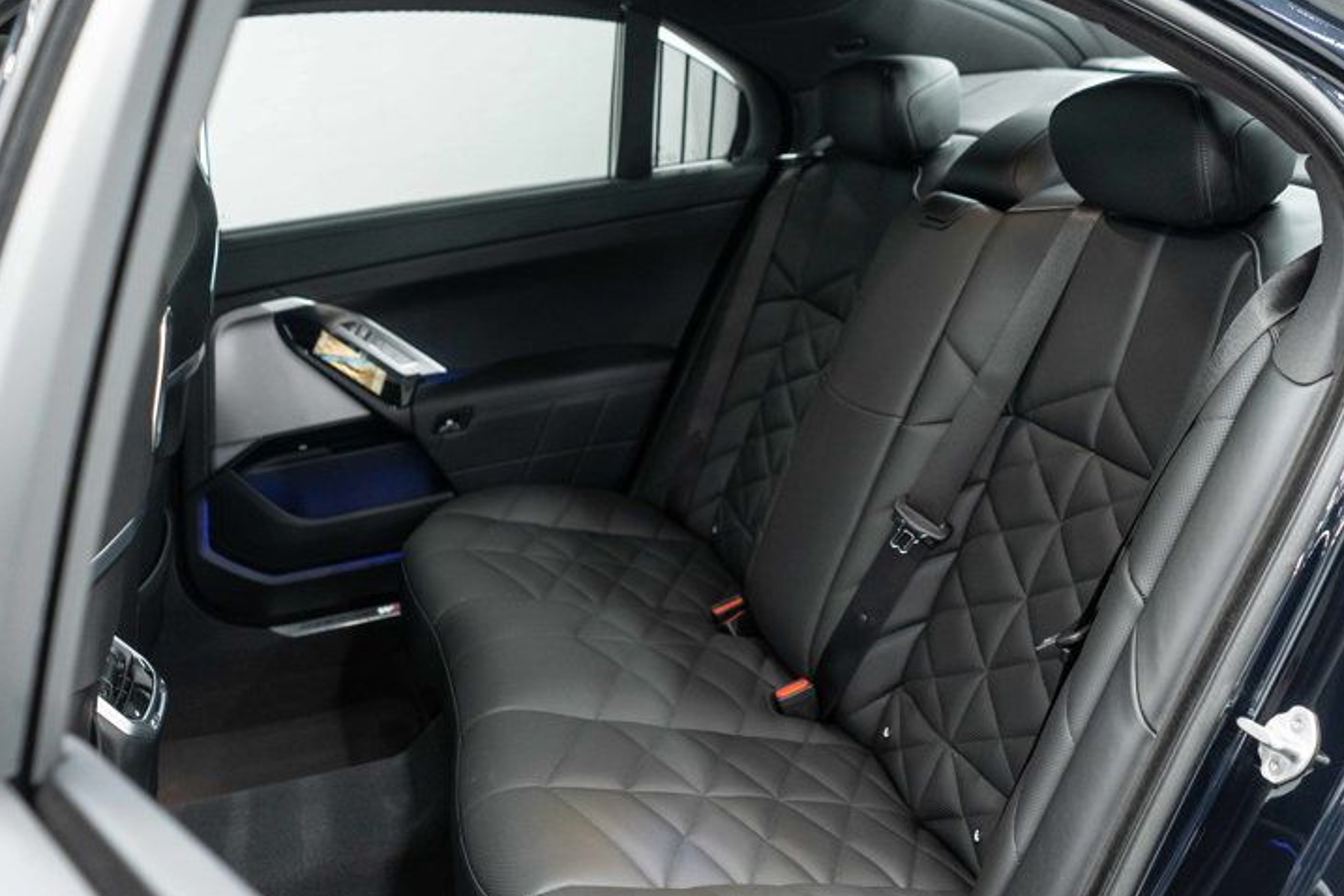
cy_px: 543
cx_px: 742
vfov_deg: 33.3
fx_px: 1493
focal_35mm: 40
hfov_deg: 48.4
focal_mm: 28
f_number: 3.2
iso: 1250
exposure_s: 1/50
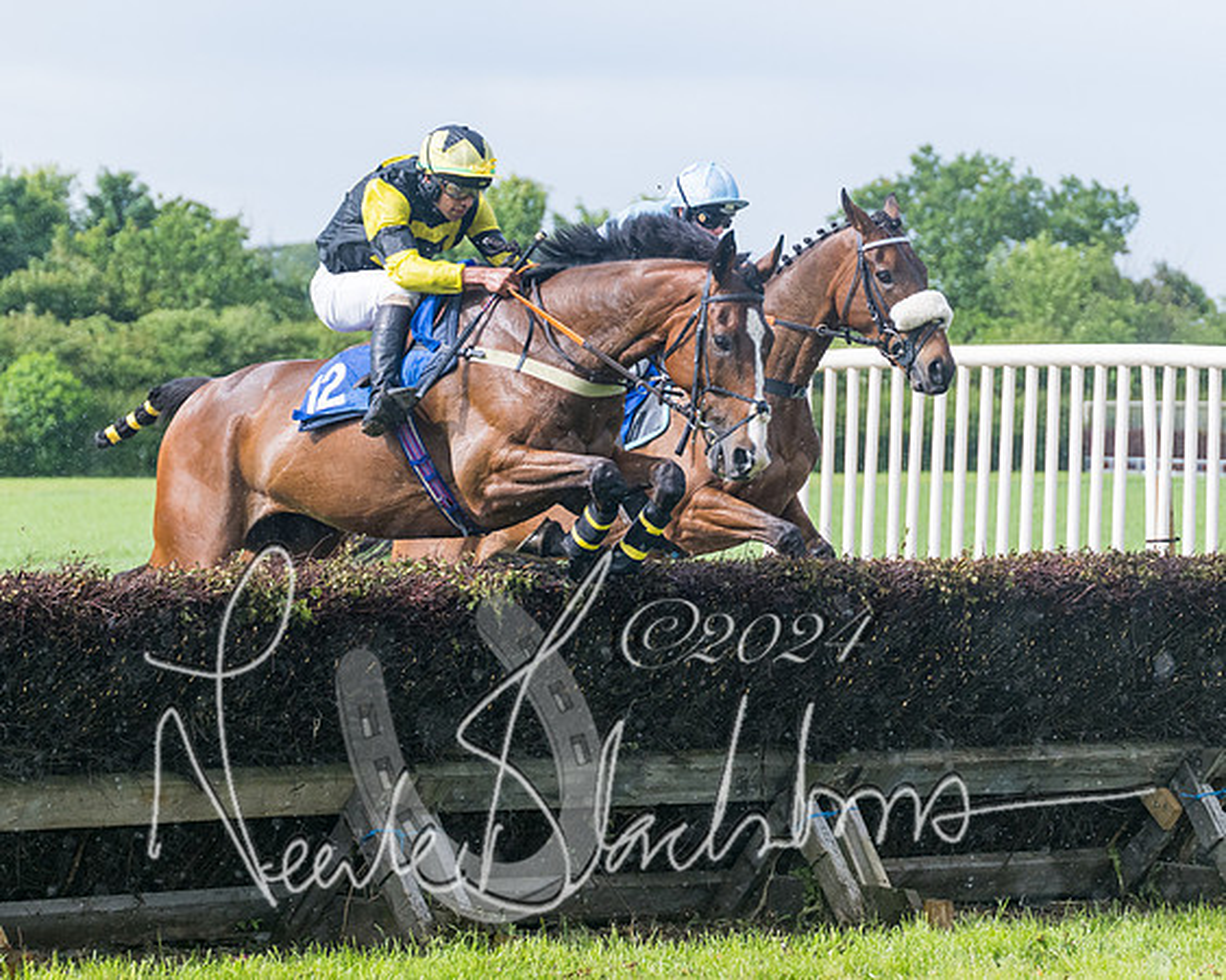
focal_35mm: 180
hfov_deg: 10.7
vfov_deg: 8.6
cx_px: 486
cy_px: 474
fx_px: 6534
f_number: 4
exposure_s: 1/2500
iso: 400
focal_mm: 98
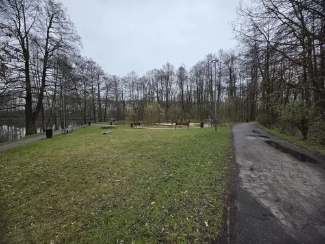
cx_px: 162
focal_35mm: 13
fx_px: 122
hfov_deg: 106.2
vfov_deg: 89.9
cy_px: 122
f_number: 1.9
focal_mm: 2.2
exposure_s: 1/832
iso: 40
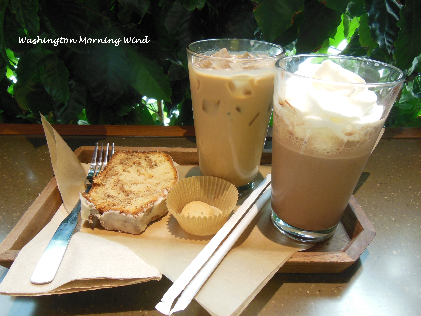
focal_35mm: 25
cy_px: 158
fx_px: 304
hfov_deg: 69.4
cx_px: 210
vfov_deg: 54.9
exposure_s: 1/30
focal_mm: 4.5
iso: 320
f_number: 3.5
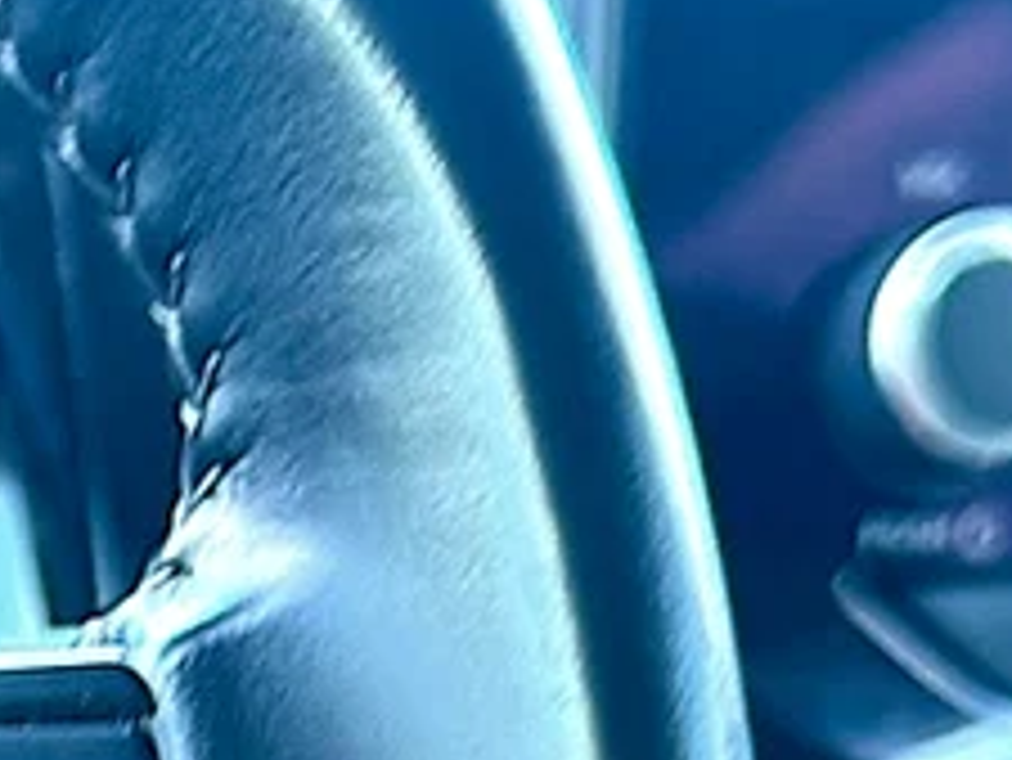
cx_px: -441
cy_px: 1091
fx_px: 3188
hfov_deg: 16.6
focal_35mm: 109
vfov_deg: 13.0
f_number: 1.78
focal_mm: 6.86
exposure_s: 1/42
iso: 80
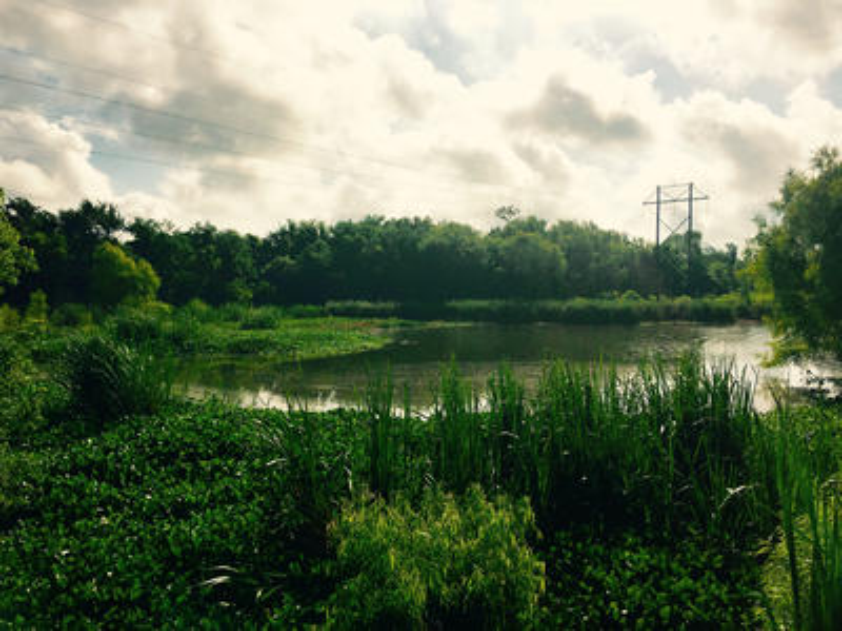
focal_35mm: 29
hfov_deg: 61.7
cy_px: 316
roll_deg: -0.4
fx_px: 705
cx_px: 421
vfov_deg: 48.2
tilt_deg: +0.1
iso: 25
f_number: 2.2
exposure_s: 1/5917
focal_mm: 4.15
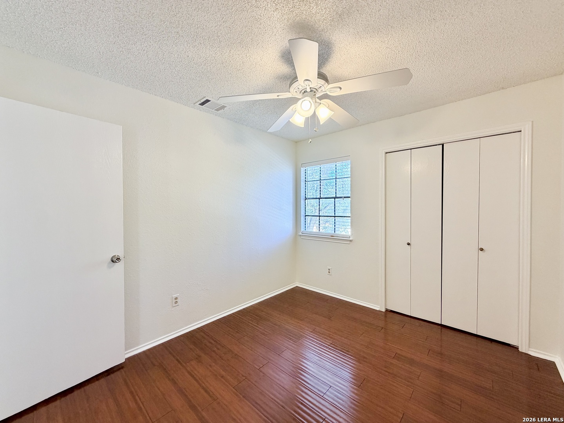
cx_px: 282
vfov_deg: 85.7
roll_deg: +1.0
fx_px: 228
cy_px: 212
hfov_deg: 102.1
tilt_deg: -1.0
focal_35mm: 14
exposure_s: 1/120
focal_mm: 2.22
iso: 200
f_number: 2.2
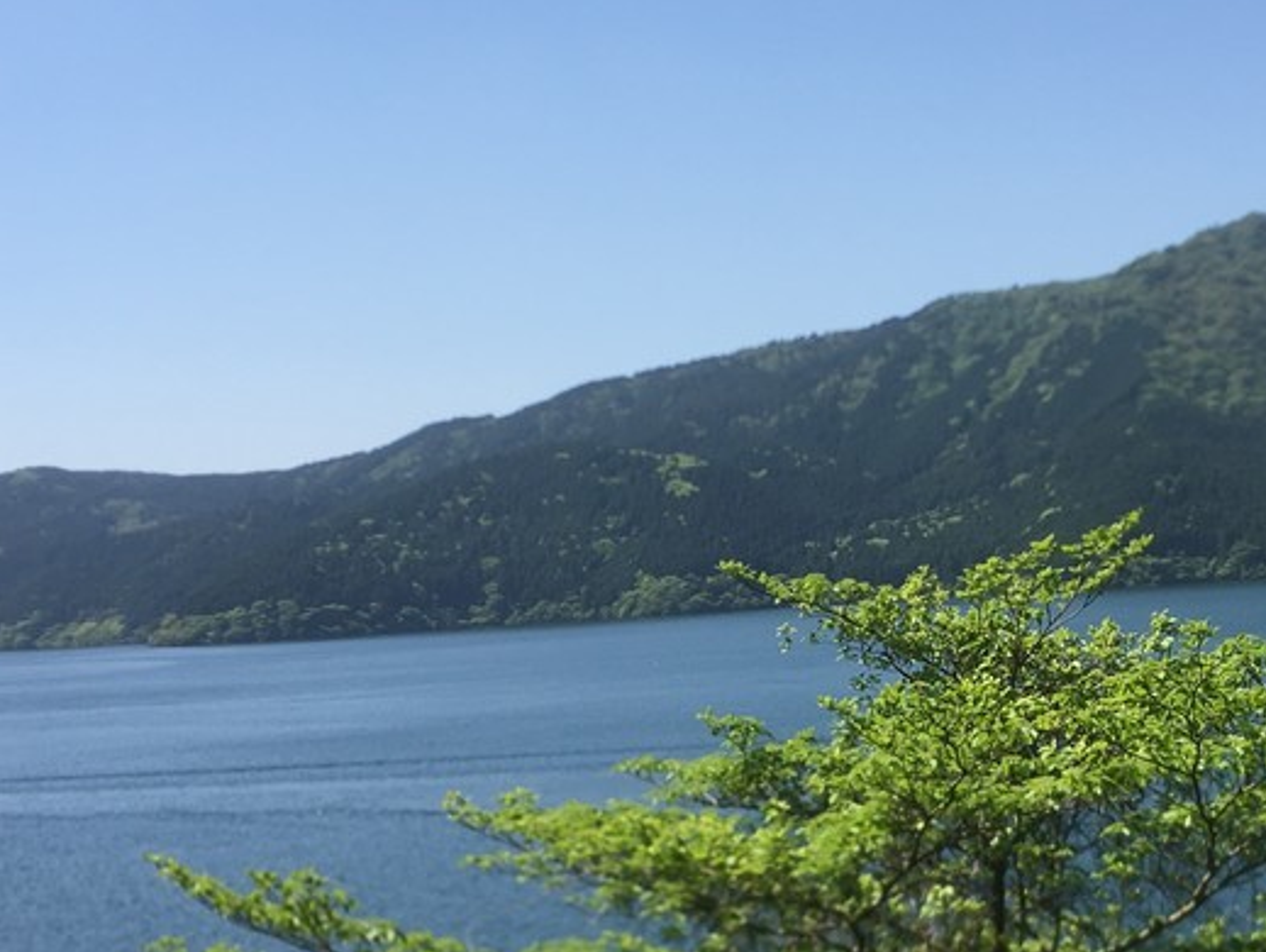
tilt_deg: -4.2
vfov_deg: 21.7
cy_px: 764
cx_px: 954
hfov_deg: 28.5
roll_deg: +3.6
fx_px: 2452
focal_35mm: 67
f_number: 2.2
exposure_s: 1/1304
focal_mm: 4.15
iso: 25
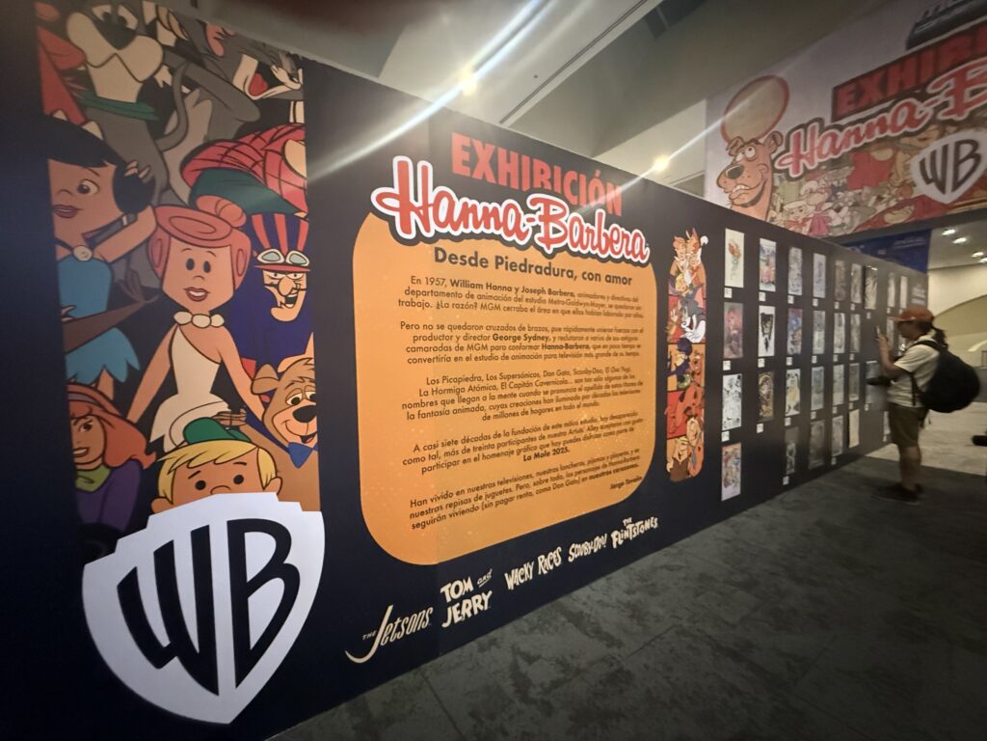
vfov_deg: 85.7
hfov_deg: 102.1
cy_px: 370
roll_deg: +0.0
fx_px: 399
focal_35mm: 14
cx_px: 494
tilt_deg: -3.1
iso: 1250
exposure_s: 1/40
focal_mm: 2.22
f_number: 2.2
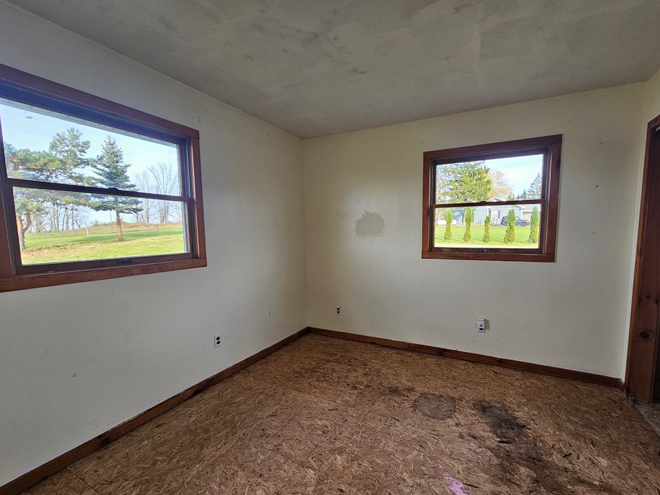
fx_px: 267
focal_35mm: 14
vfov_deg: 85.6
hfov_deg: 102.0
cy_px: 260
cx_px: 348
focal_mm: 2.2
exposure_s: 1/77.4
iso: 100
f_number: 2.2
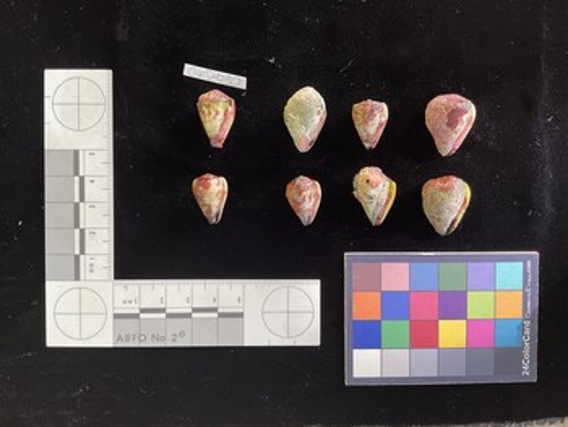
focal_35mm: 29
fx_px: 476
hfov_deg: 61.6
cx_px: 284
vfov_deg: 48.3
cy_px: 214
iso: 40
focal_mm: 3
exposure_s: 1/50
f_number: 1.8
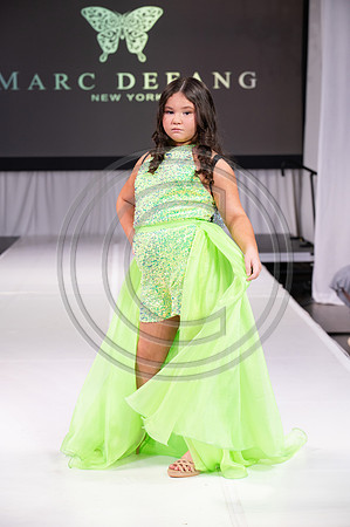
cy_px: 264
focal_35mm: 92
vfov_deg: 22.2
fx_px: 1345
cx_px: 175
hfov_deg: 14.8
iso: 2000
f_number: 5.6
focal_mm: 92
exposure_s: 1/400
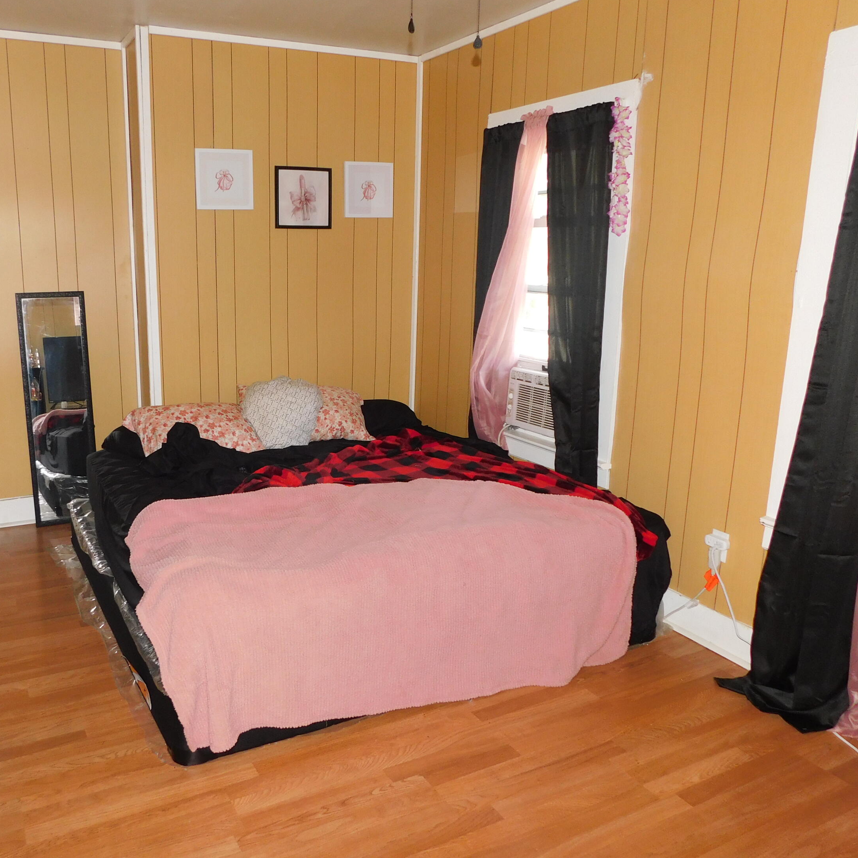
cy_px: 422
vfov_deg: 57.3
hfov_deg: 56.6
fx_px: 785
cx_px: 324
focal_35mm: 28
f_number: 3
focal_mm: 4
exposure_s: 1/30
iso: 220
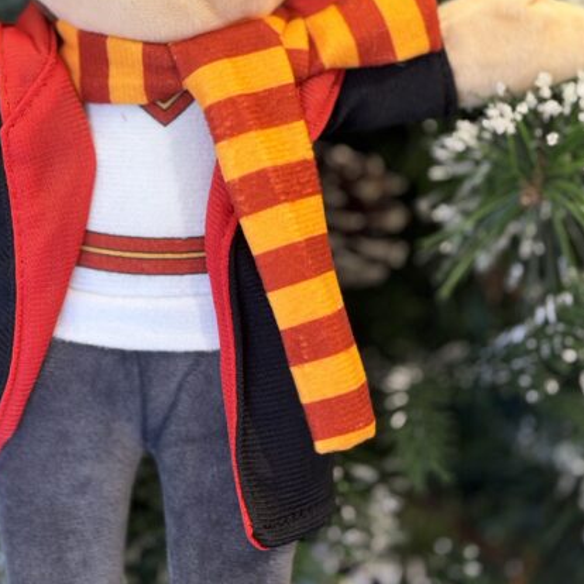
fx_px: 2004
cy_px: 99
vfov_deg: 16.4
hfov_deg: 16.5
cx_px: 142
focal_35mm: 105
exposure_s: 1/60
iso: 100
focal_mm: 6.76
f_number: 1.78
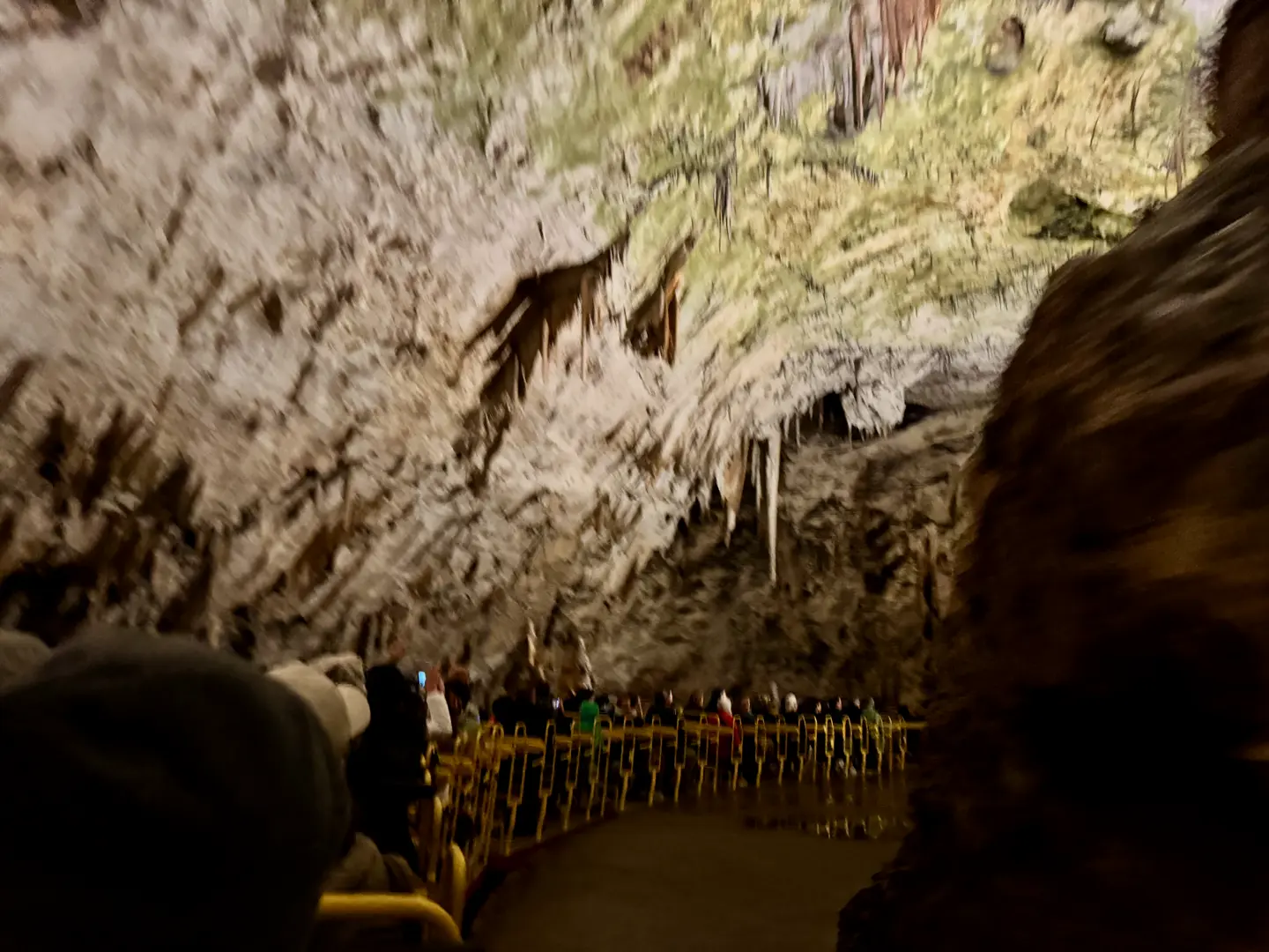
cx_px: 634
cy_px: 476
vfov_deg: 56.8
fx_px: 880
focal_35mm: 24
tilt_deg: +14.4
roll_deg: -4.2
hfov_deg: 71.6
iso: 1000
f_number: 1.78
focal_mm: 6.76
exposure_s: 1/25
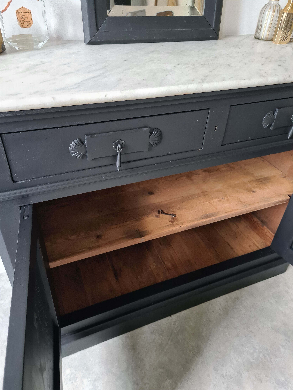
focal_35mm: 26
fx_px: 293
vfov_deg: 67.3
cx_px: 146
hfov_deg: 53.1
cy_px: 195
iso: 800
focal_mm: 5.4
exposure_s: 1/25
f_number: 1.8
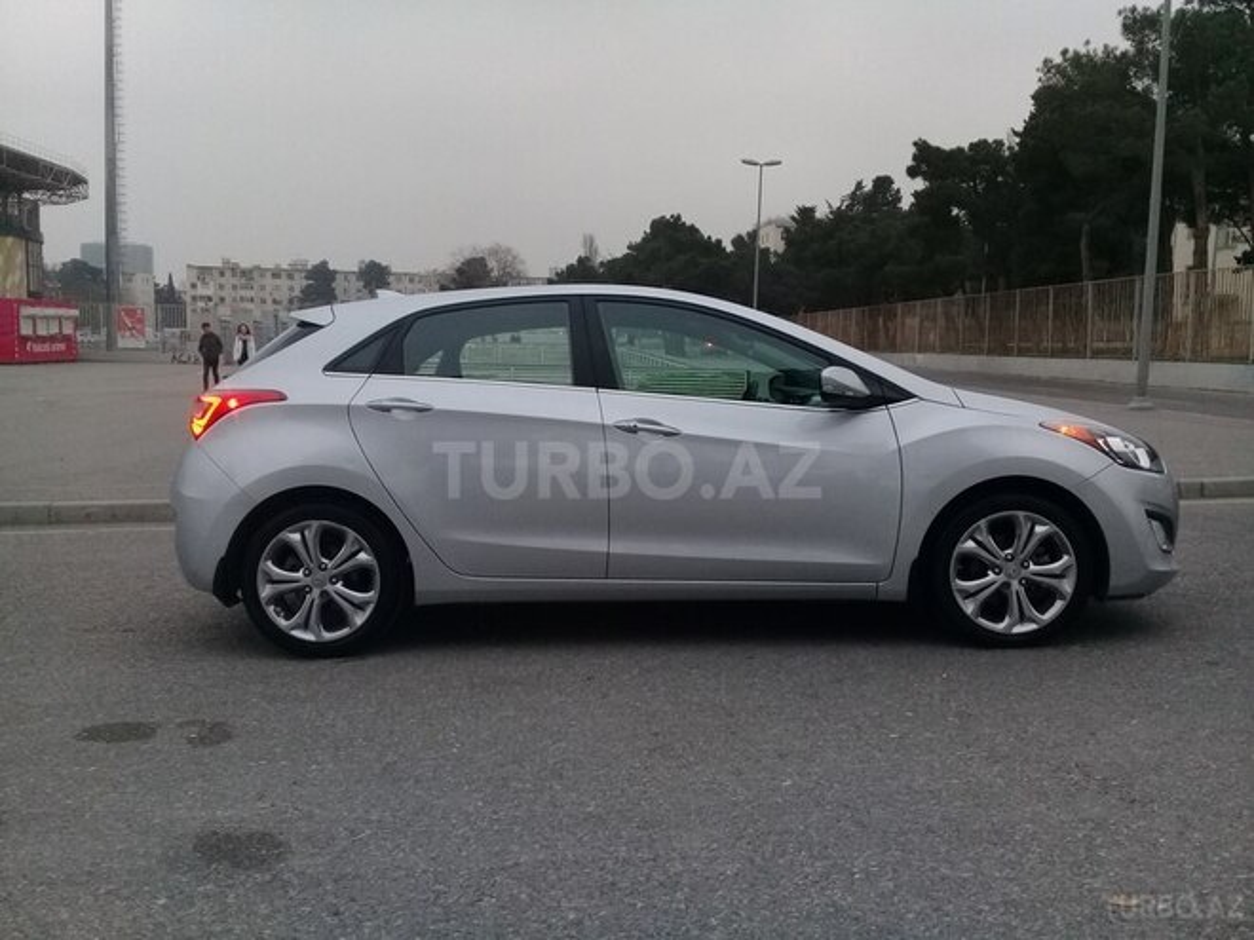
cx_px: 627
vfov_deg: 45.4
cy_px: 470
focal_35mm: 31
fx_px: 1123
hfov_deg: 58.4
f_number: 2.2
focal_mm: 3.3
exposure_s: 1/33
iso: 100
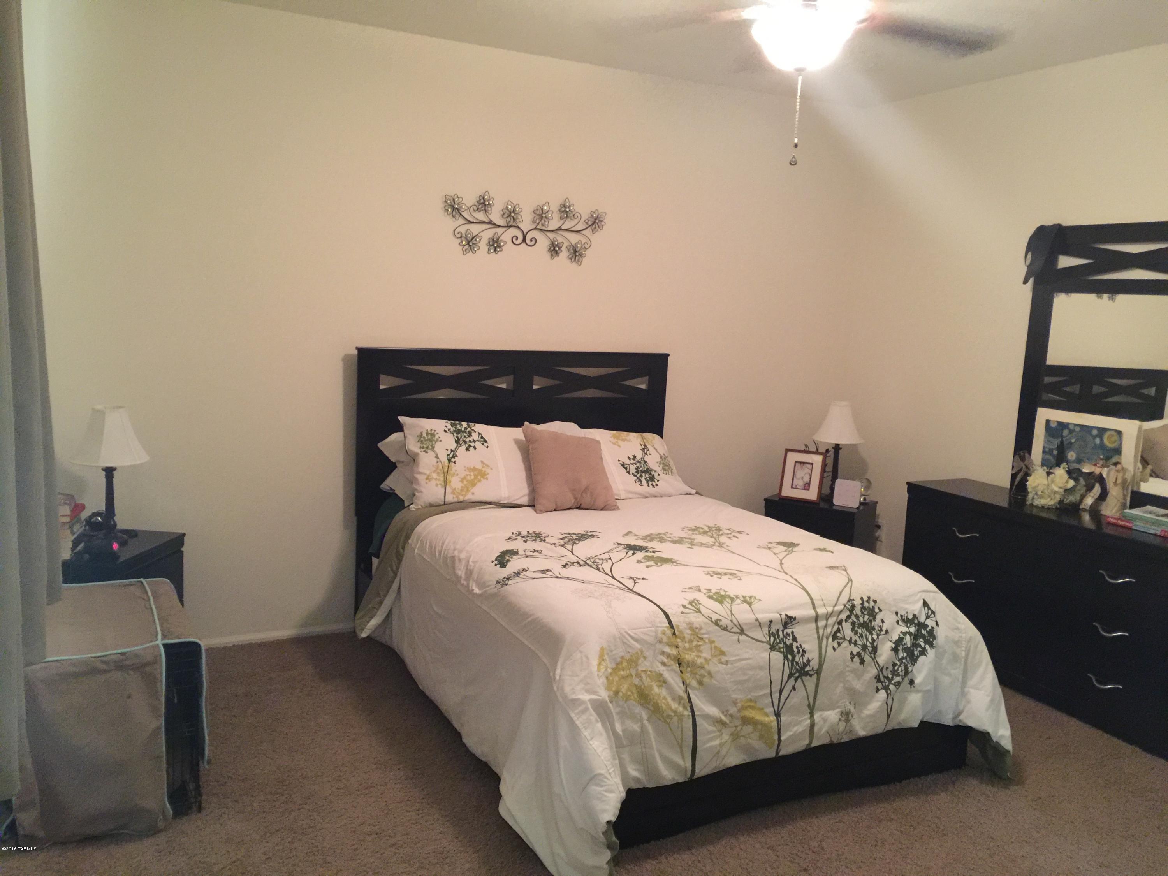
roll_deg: -3.2
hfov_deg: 61.7
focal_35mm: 29
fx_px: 979
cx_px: 584
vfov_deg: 48.2
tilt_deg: -9.4
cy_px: 438
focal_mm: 4.15
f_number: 2.2
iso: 125
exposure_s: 1/4
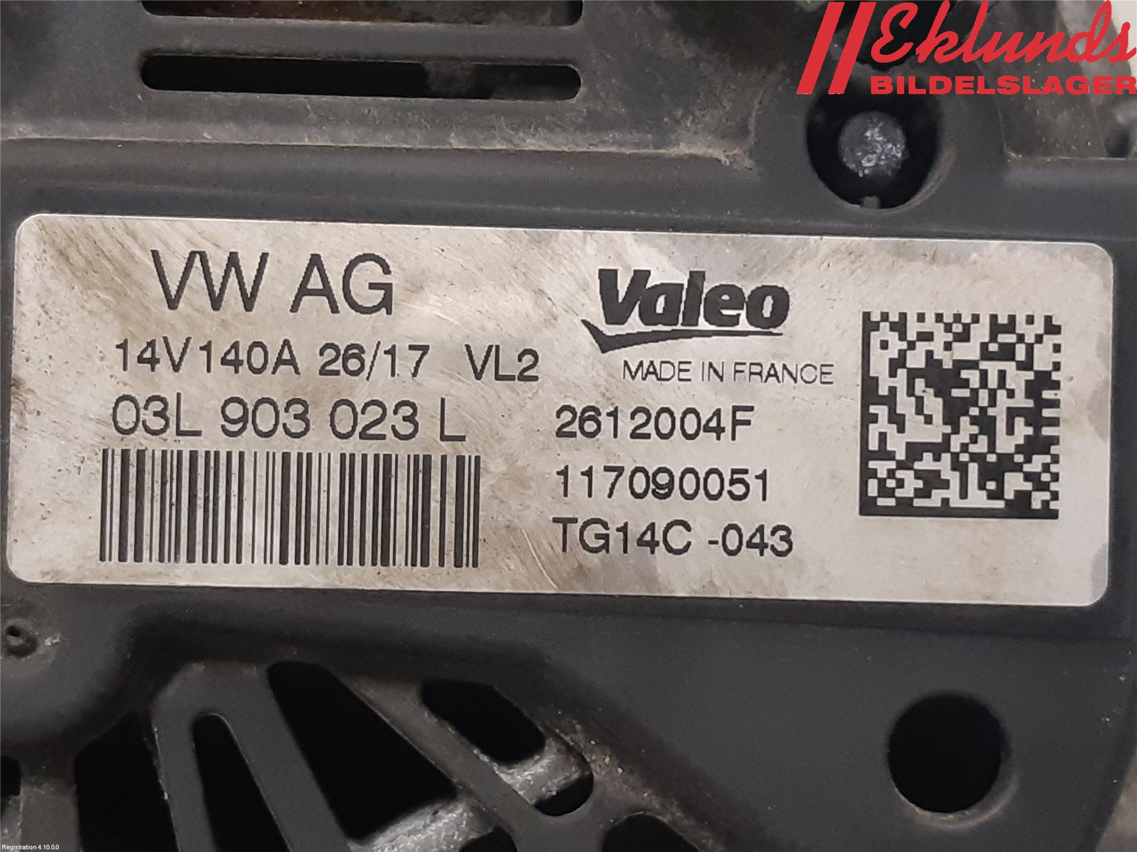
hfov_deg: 67.3
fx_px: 854
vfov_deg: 53.1
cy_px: 426
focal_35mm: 26
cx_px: 568
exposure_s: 1/50
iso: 200
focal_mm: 3.93
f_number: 1.7
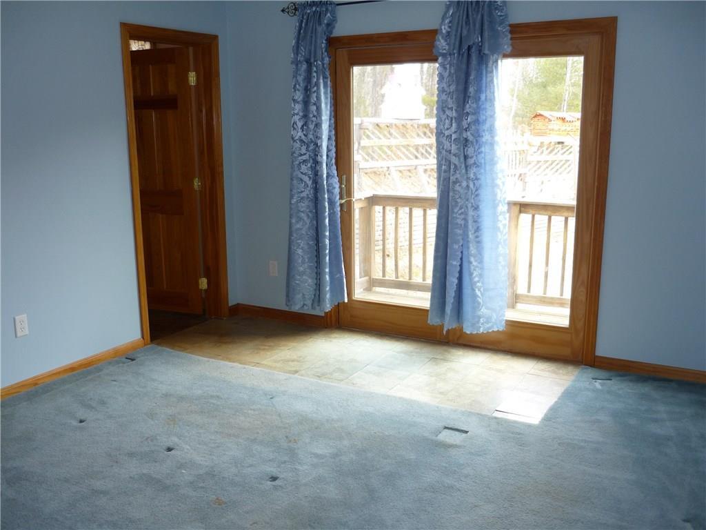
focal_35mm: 33
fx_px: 673
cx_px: 353
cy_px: 265
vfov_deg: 42.9
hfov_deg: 55.4
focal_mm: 5.5
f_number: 2.8
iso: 100
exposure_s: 1/50
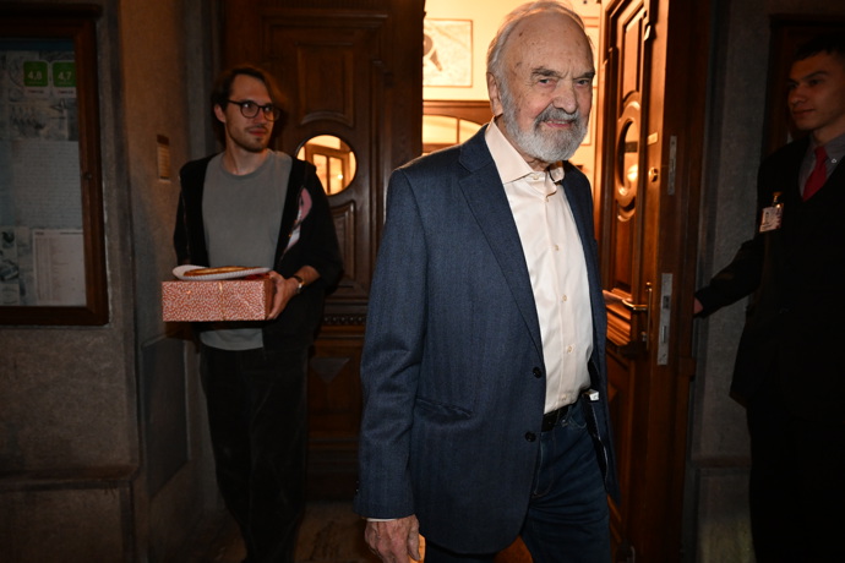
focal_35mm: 24
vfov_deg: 53.1
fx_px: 563
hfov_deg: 73.7
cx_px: 422
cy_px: 282
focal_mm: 24
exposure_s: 1/80
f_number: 3.5
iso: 4000
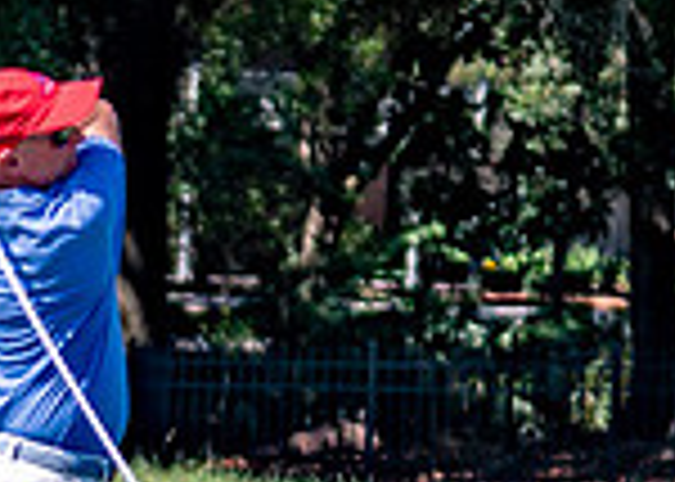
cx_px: -64
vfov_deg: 3.1
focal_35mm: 471
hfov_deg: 4.3
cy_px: 510
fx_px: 9025
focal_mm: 70
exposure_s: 1/1600
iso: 100
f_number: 2.8
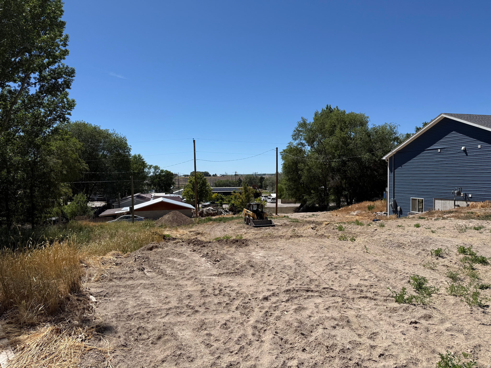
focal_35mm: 24
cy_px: 184
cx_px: 246
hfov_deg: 71.6
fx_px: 340
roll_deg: +0.6
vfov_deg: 56.8
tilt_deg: -2.6
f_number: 1.78
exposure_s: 1/6173
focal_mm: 6.76
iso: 80
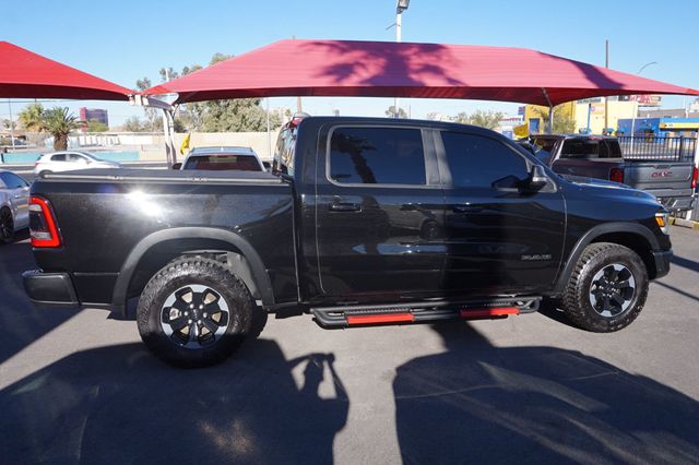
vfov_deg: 47.9
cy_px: 232
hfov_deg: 67.4
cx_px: 350
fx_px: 524
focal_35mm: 27
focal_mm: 18
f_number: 9
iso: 100
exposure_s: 1/125
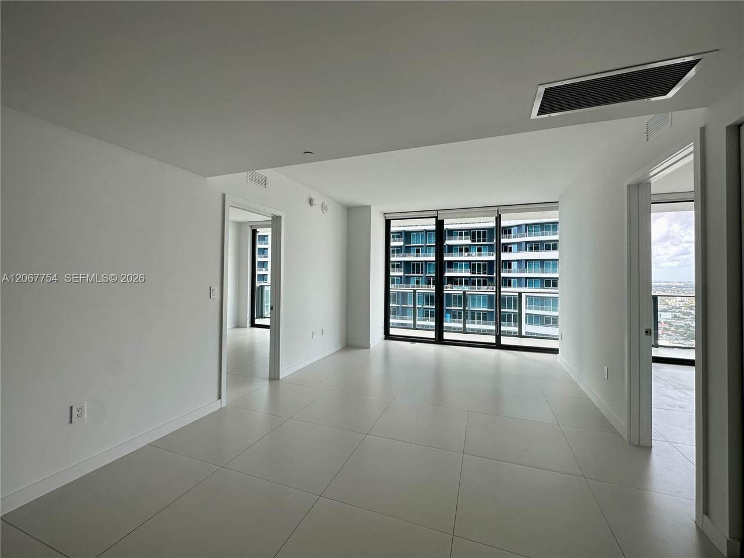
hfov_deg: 102.1
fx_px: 301
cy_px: 279
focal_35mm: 14
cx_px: 372
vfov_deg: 85.7
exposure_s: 1/256
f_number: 2.2
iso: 40
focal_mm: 2.22
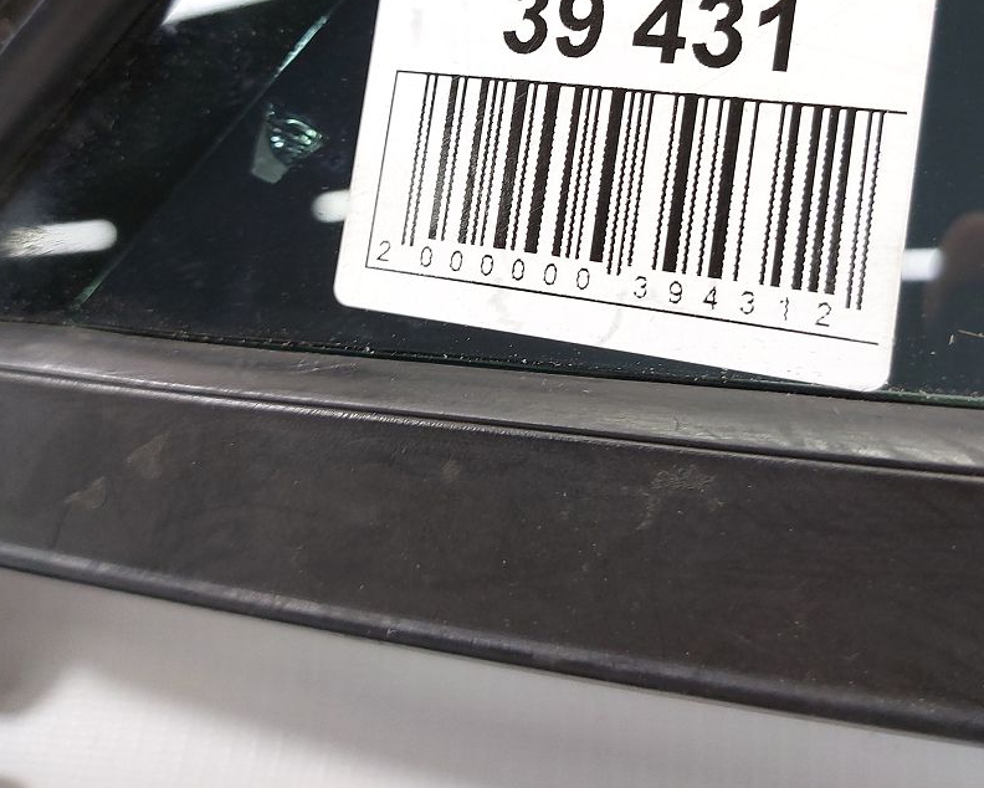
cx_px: 556
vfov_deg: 35.3
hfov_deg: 44.7
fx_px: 1194
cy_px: 153
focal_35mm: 41
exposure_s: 1/50
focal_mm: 5.23
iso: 100
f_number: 1.8
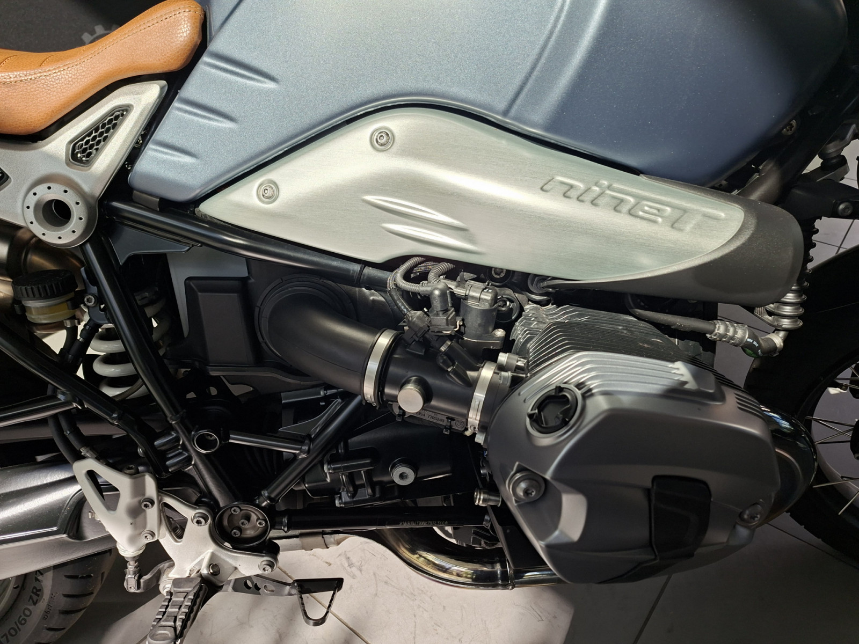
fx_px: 571
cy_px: 322
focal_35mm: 23
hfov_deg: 73.9
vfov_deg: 58.9
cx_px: 430
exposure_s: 1/710
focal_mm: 5.54
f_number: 1.8
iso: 40
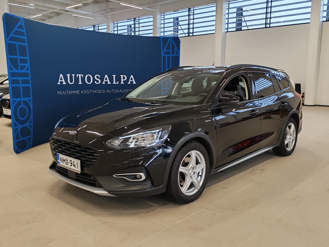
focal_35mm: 33
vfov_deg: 42.9
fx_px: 314
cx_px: 164
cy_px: 124
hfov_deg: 55.4
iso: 100
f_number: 1.9
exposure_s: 1/100
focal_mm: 6.12
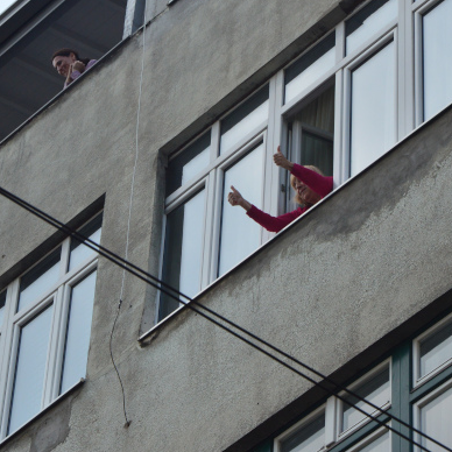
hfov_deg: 8.3
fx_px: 3102
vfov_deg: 8.3
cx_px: 148
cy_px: 190
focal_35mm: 210
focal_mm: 80
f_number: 11
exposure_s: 1/400
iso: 400
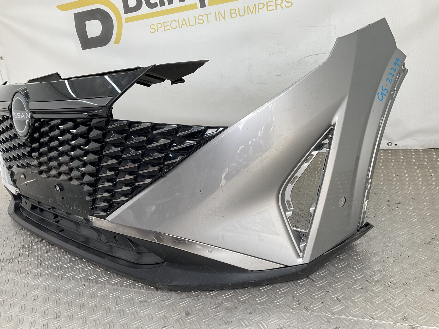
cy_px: 164
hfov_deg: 61.7
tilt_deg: -19.4
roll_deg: +7.7
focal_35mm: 29
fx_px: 368
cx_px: 220
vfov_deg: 48.2
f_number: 1.8
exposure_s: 1/128
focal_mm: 3
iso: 16
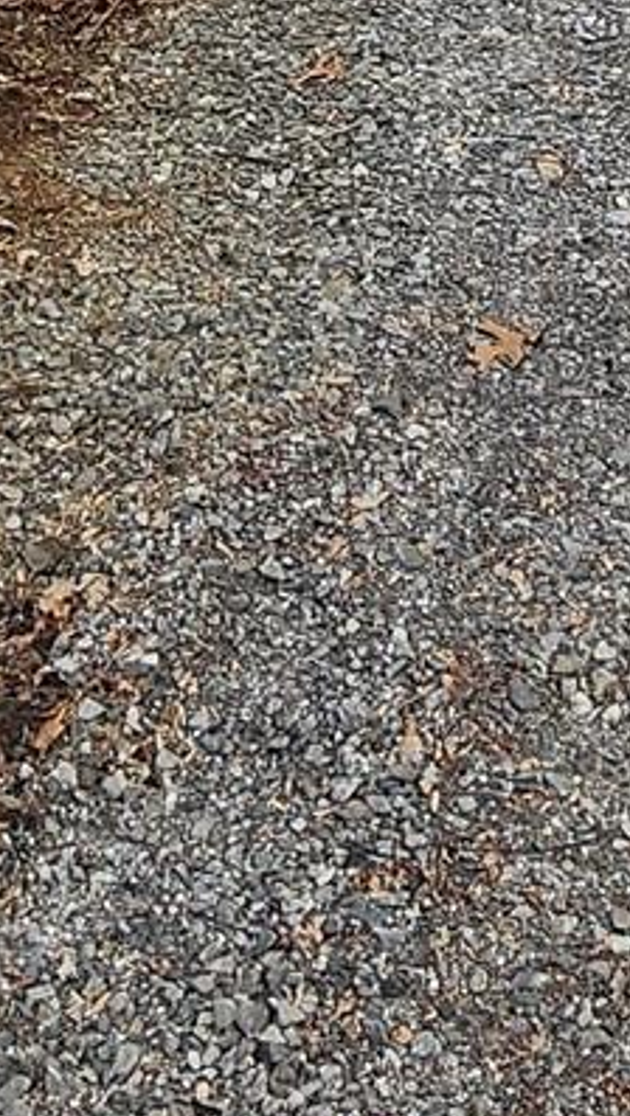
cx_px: 557
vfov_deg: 23.7
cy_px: -509
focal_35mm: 73
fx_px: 2163
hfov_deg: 16.4
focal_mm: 2.2
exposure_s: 1/545
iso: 50
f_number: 2.2
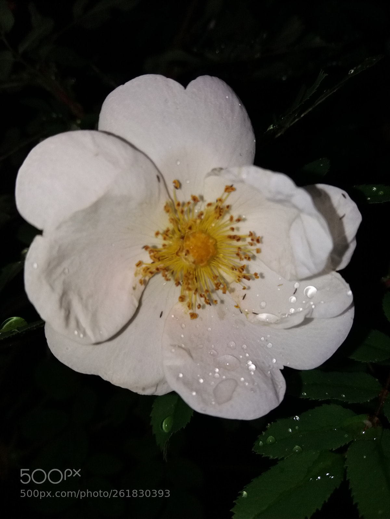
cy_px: 260
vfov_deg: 63.4
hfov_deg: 49.7
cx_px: 195
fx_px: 421
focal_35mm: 28
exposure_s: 1/1511
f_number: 1.9
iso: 800
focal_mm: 3.7
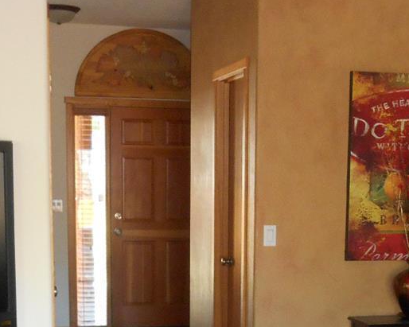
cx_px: 277
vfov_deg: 20.1
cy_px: 317
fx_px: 896
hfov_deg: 25.6
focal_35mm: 74
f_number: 3.4
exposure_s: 1/25
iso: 280
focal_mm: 4.7
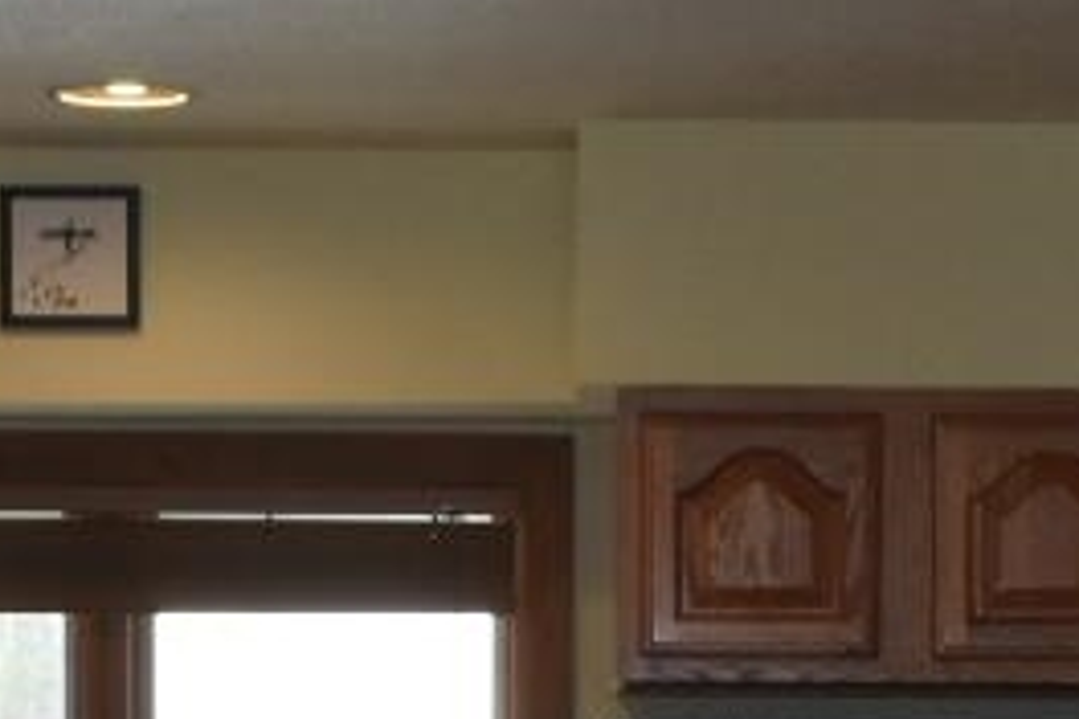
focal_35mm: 212
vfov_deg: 6.2
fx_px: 6356
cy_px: 1704
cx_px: 560
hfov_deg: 9.7
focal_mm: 23
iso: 800
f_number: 5.6
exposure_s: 1/125
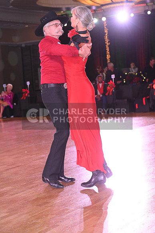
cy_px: 116
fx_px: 516
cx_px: 78
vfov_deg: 25.4
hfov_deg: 17.1
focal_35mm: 80
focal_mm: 80
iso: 2000
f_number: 5.6
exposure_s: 1/200
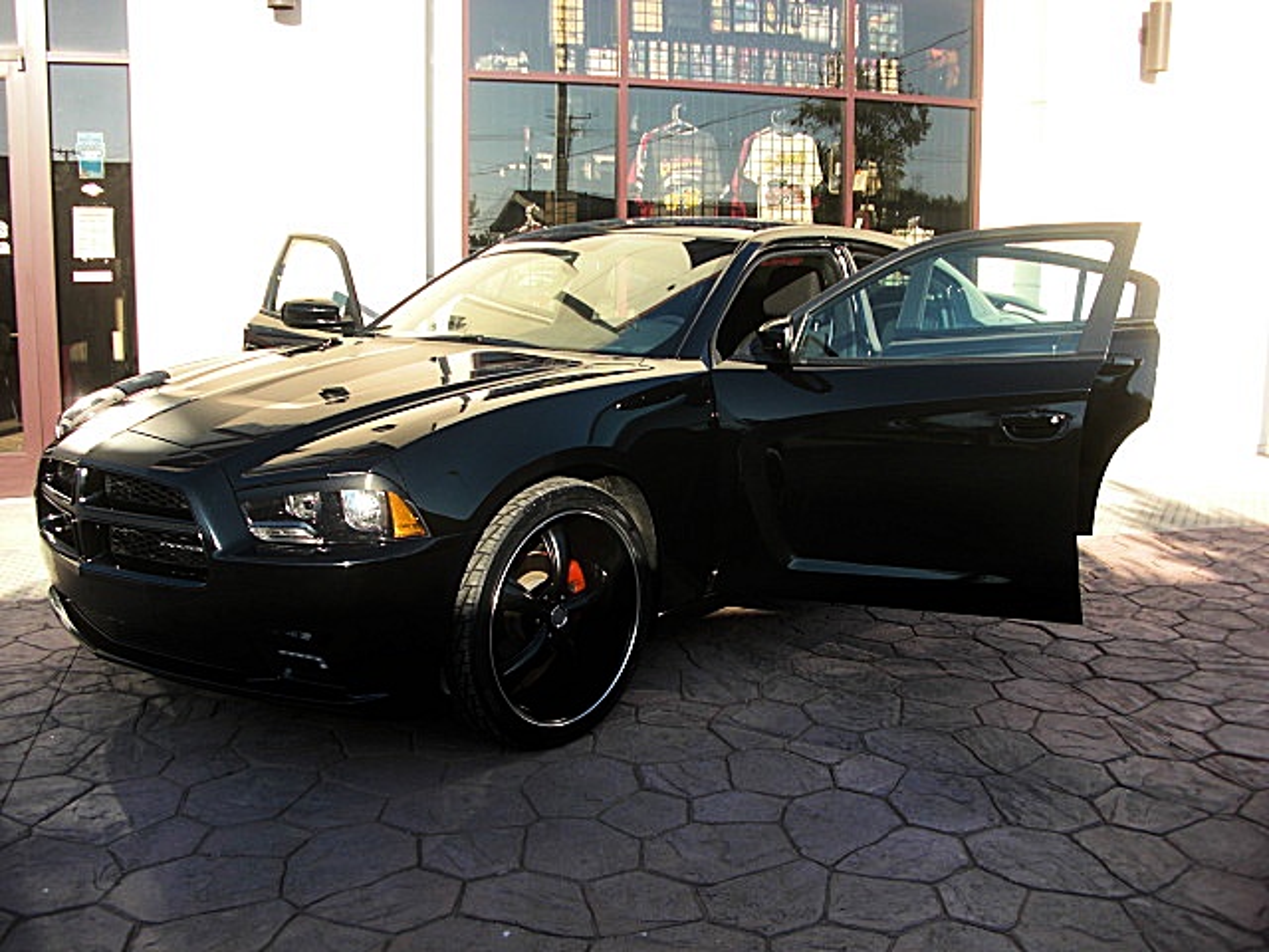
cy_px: 476
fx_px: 1320
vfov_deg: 39.7
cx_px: 634
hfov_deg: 51.4
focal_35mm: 36
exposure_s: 1/250
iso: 50
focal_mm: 6.3
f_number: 2.8
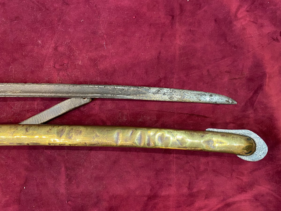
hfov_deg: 67.3
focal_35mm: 26
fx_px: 211
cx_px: 140
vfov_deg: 53.1
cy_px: 106
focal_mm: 4.25
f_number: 1.8
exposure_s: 1/33
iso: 500
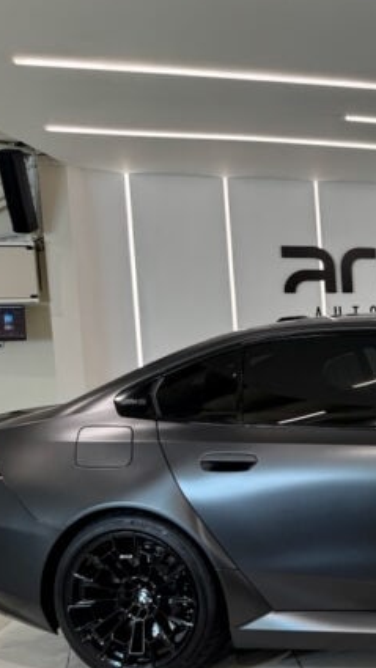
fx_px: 869
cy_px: 424
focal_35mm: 49
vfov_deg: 41.7
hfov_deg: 20.9
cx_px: 555
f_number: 1.78
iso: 80
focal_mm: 6.76
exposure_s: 1/100
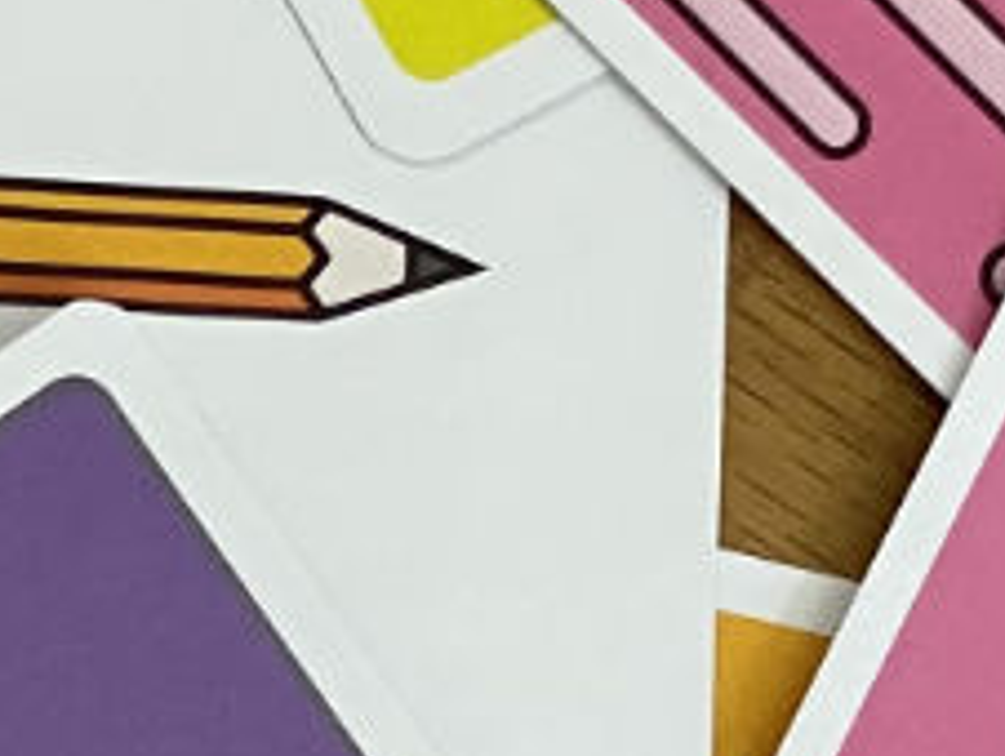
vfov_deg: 4.2
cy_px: 2115
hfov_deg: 5.3
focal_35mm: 345
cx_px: -2228
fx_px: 10027
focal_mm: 6
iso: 100
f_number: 2
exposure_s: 1/60
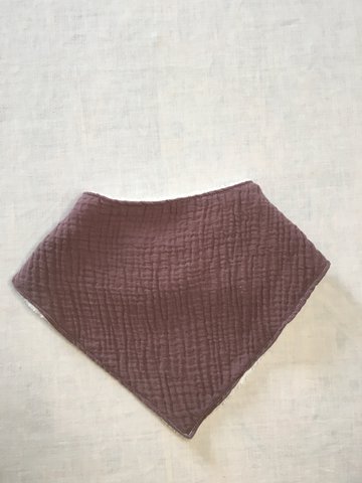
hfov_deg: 48.2
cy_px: 242
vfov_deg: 61.7
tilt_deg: -83.7
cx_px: 181
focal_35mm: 29
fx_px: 404
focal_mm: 4.15
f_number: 2.2
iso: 32
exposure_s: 1/33
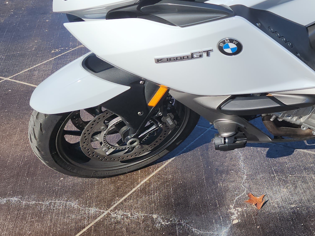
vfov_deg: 23.9
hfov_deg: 28.3
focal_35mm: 61
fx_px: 555
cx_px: 361
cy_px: 70
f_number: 1.8
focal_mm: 5.4
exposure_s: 1/1050
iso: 20
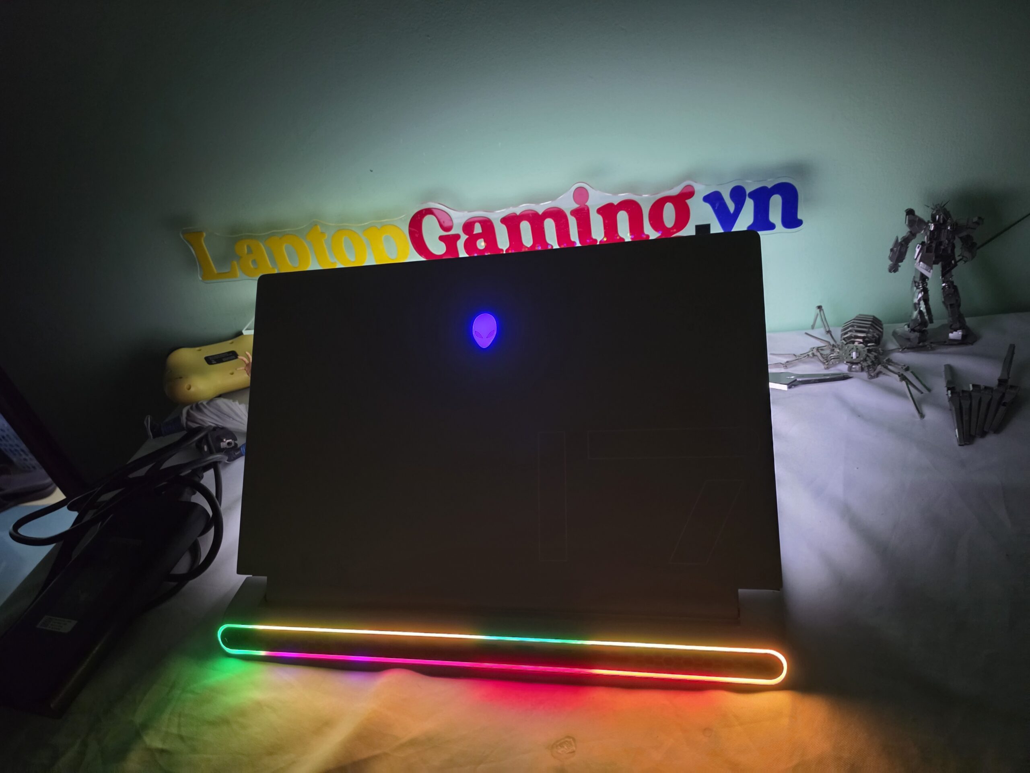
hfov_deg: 73.9
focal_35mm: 23
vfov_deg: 58.9
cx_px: 515
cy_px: 386
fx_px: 684
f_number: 1.4
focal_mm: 6.5
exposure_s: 1/33.3
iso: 1000
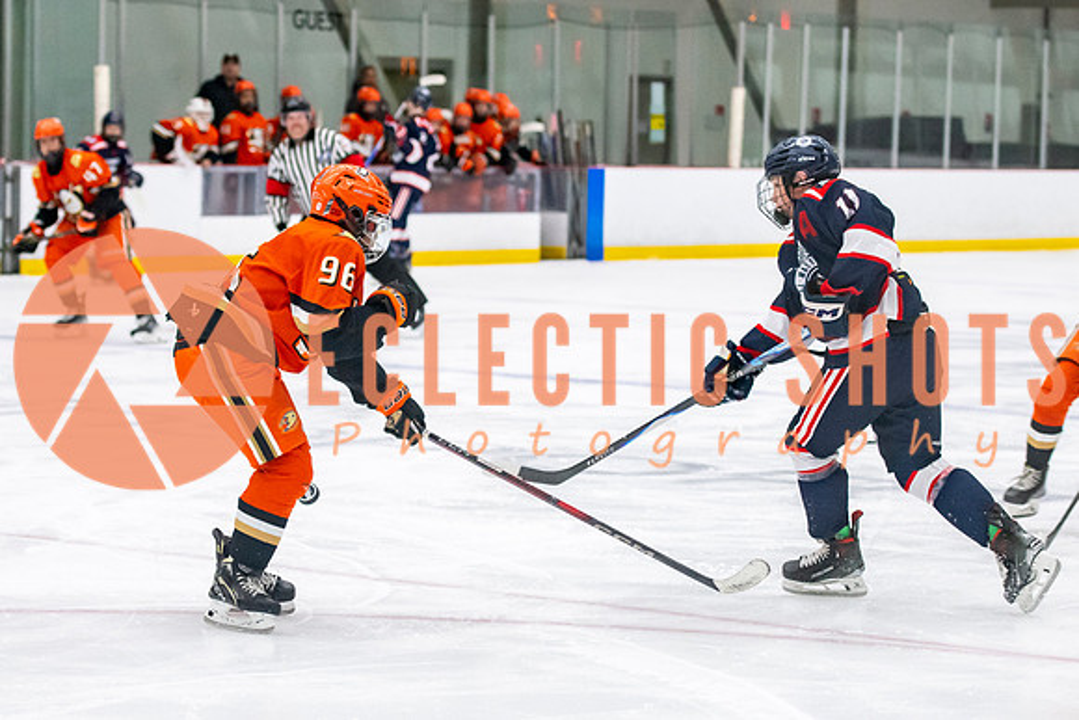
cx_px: 427
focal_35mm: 122
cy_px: 442
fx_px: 3658
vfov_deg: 11.2
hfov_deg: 16.8
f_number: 3.2
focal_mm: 70
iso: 2500
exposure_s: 1/640
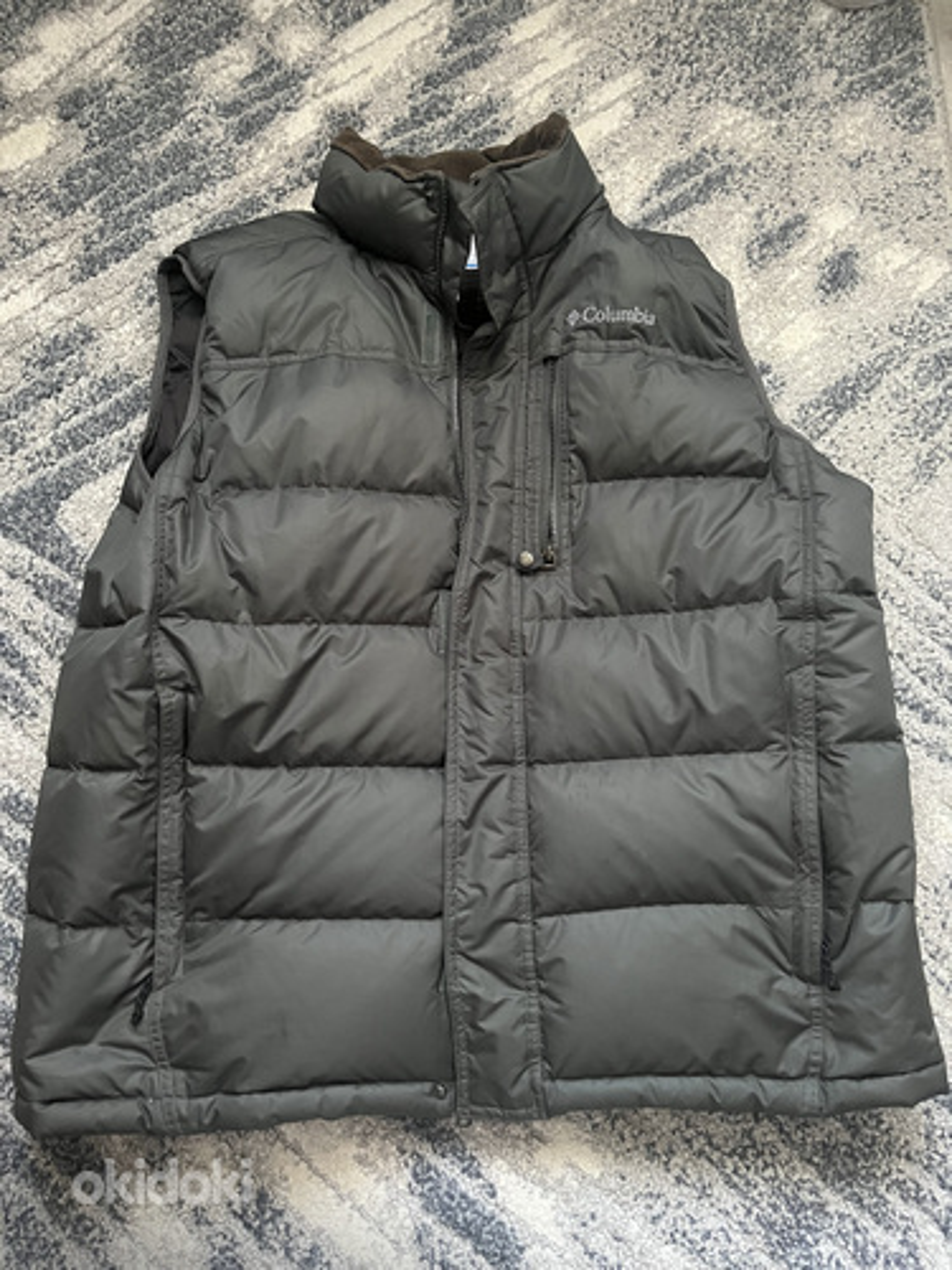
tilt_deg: -74.4
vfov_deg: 67.3
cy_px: 635
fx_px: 953
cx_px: 476
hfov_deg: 53.1
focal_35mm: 26
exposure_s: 1/40
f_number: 1.6
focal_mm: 5.1
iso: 640
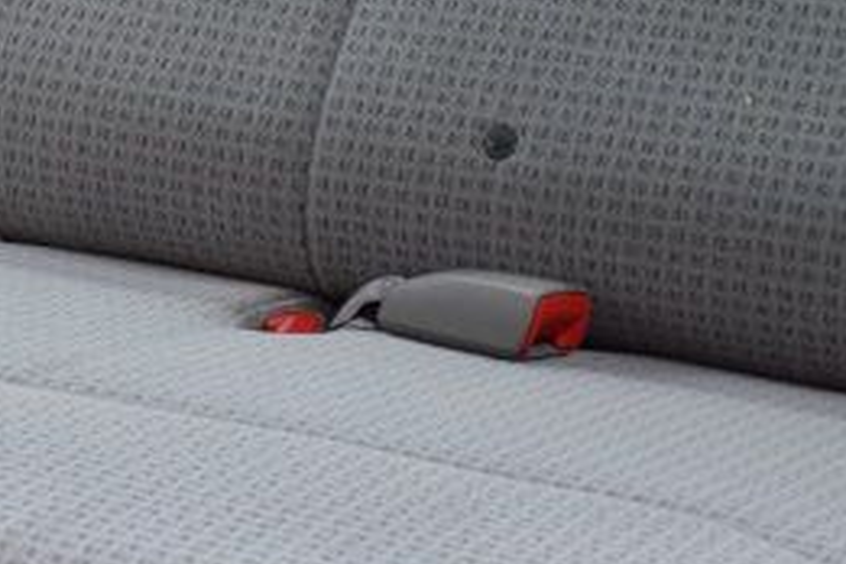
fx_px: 3595
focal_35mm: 153
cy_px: -211
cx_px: 23
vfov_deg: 8.8
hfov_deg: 13.3
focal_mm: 26
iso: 400
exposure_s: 1/50
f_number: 8
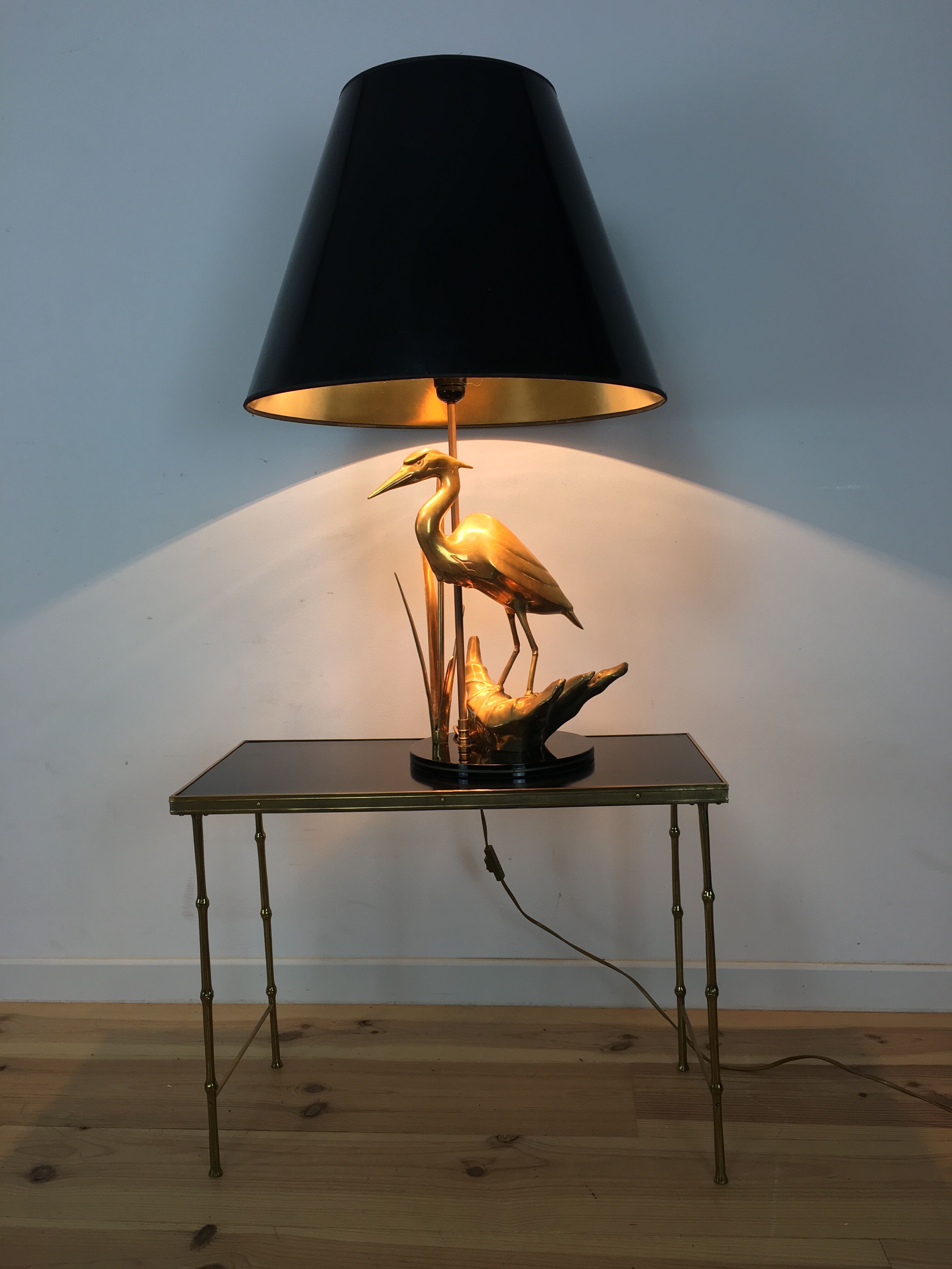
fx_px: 1063
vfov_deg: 61.7
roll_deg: +2.1
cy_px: 634
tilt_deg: -6.2
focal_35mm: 29
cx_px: 476
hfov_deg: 48.2
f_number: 2.2
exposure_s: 1/50
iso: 25
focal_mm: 4.15
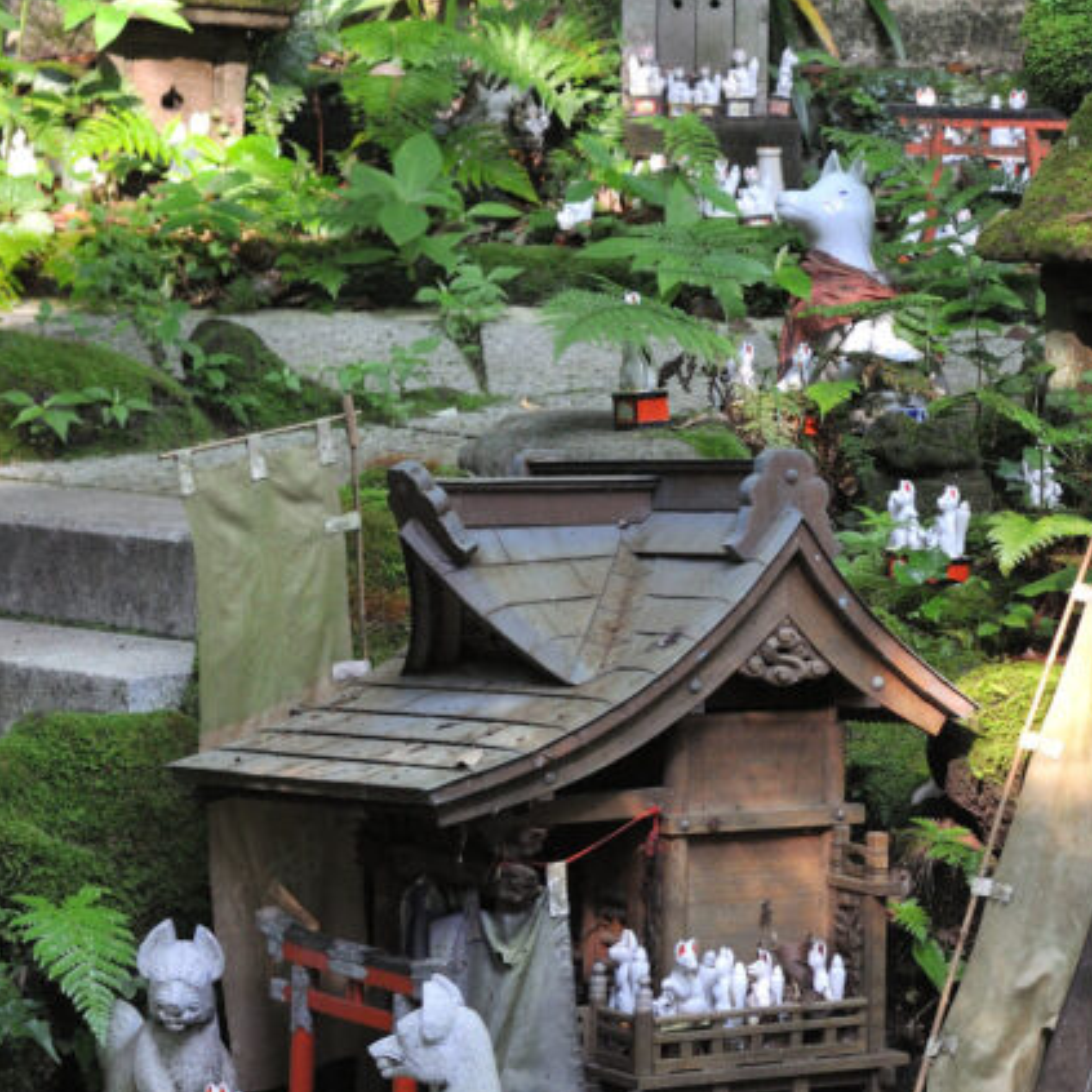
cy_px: 356
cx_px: 1231
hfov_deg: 11.2
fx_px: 5496
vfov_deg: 11.3
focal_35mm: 154
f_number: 6.3
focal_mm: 50
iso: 500
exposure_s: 1/80
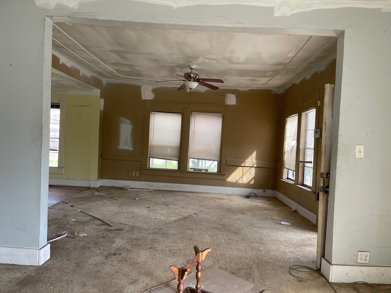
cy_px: 146
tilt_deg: -2.0
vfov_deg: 53.1
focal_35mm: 26
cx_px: 196
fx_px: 294
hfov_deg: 67.3
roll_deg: -3.6
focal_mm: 5.1
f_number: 1.6
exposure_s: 1/121
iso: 40
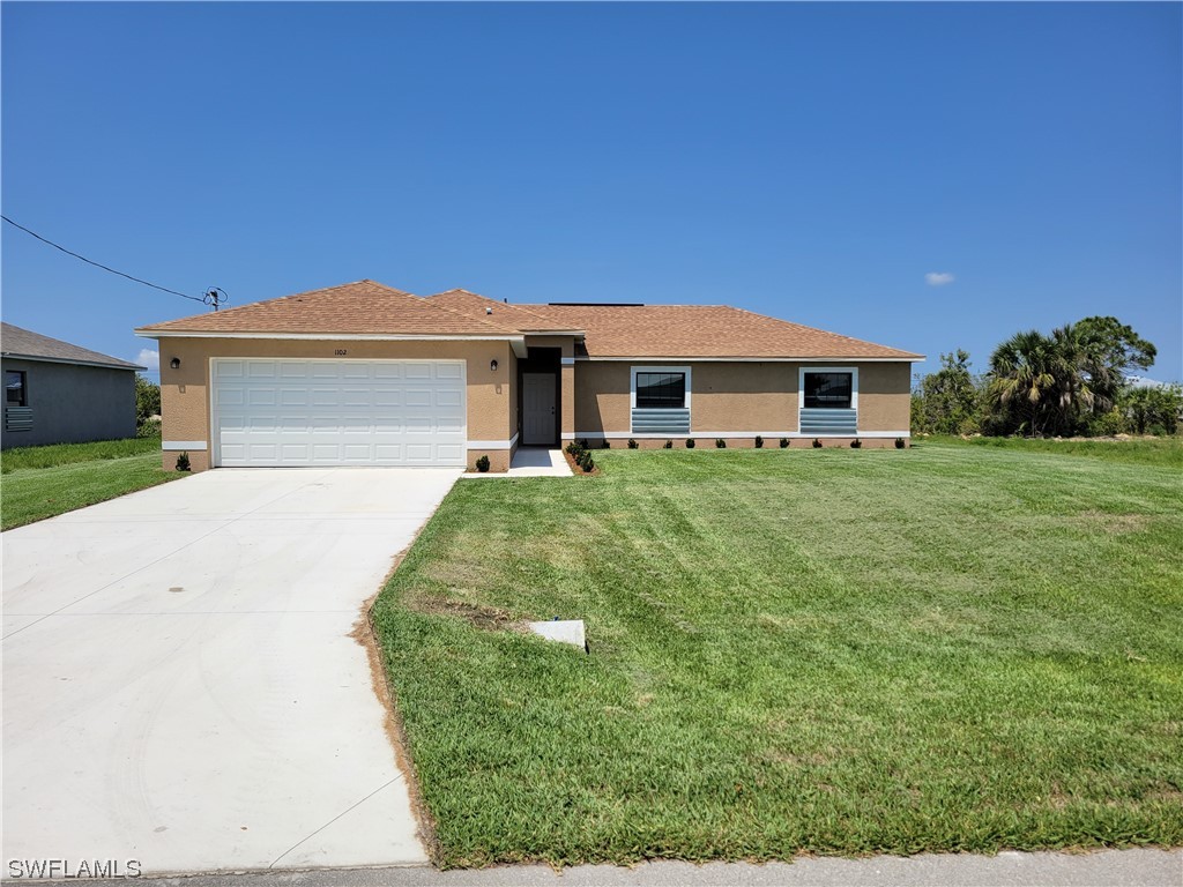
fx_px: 889
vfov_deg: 53.1
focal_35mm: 26
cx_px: 592
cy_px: 444
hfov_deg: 67.3
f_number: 1.8
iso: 40
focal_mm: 5.4
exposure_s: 1/5343
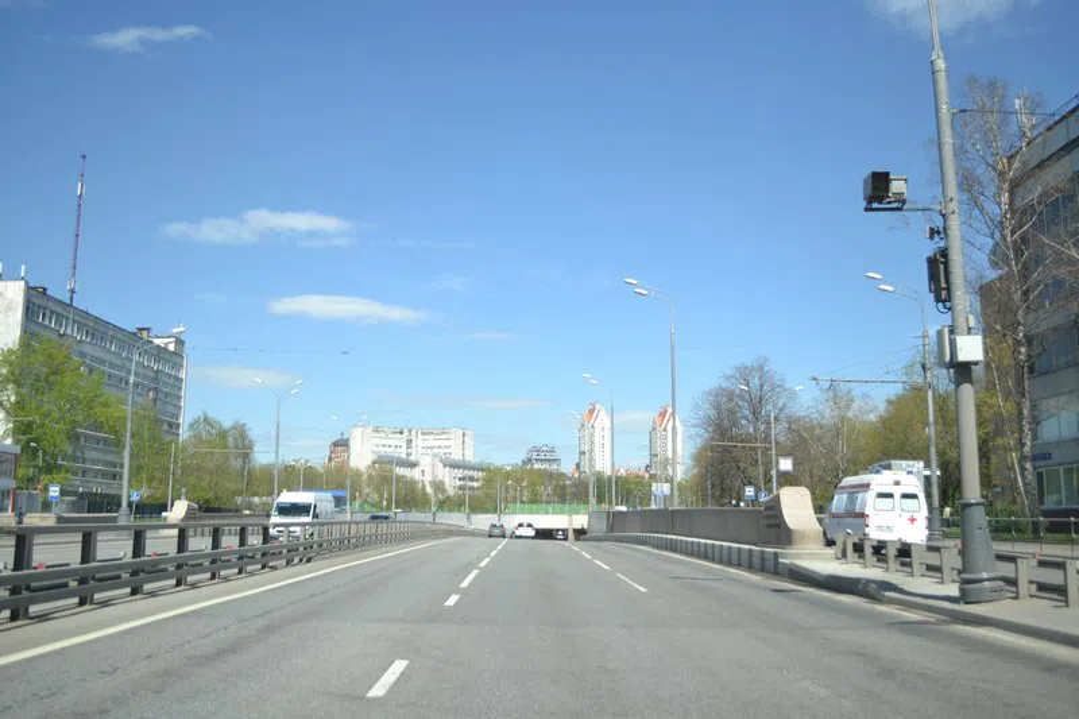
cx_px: 540
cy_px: 360
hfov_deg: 57.2
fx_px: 989
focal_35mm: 33
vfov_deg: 40.0
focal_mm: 22
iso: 800
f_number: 3.8
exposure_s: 1/4000
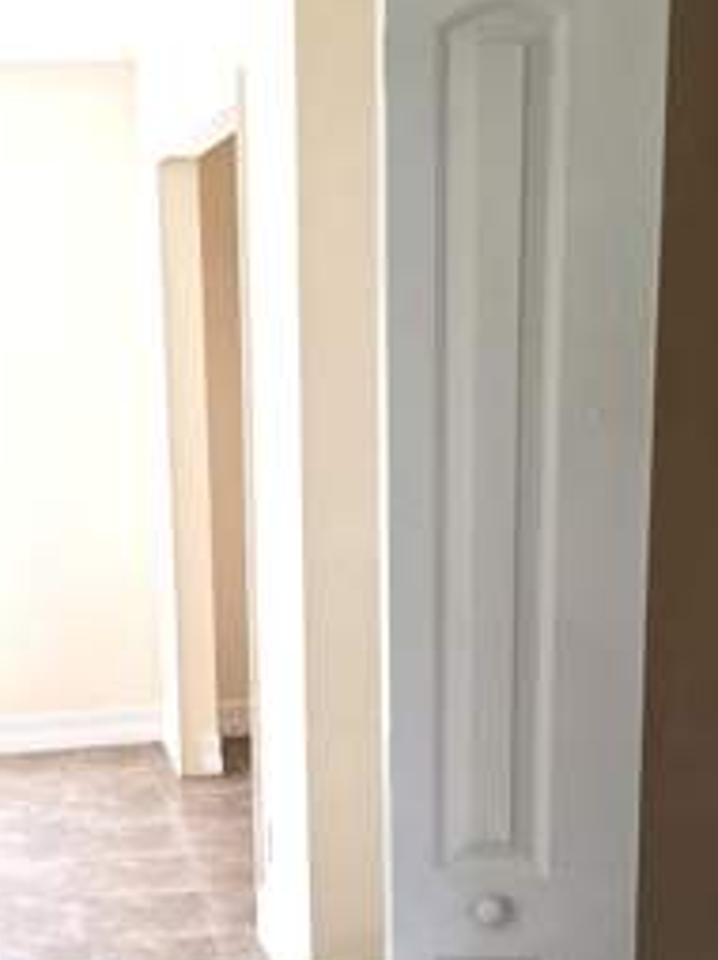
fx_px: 1607
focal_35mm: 58
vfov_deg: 32.3
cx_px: 121
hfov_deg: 24.7
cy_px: 771
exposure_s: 1/120
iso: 160
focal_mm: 5.4
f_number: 1.8
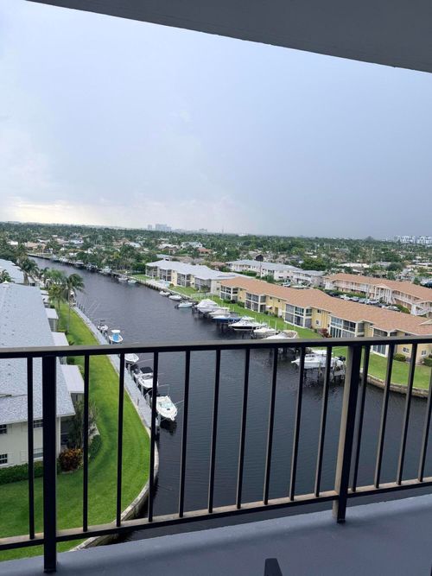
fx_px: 399
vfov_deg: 71.6
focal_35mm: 24
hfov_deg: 56.8
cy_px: 288
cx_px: 216
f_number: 1.78
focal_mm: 6.76
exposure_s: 1/840
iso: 80
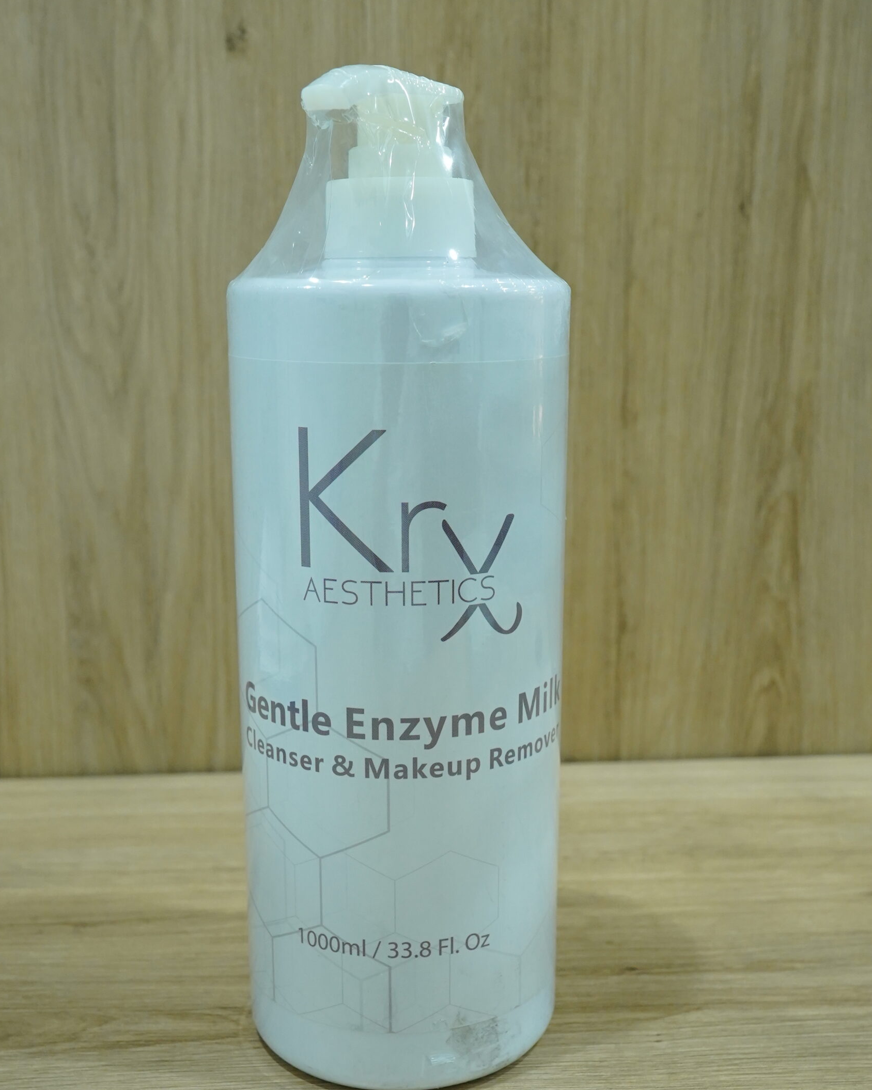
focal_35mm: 41
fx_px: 1323
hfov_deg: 36.5
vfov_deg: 44.7
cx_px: 435
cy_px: 597
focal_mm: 24
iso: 2000
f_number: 6.3
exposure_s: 1/80
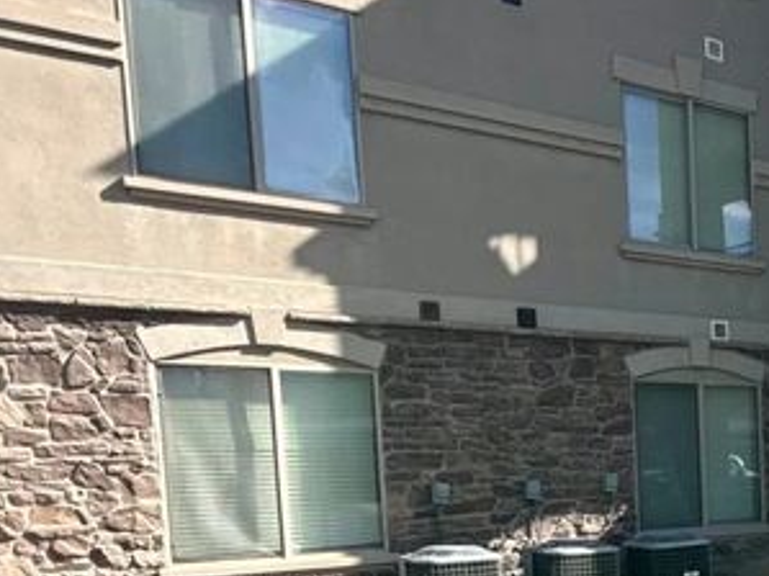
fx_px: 1066
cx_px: 926
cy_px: 553
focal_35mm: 48
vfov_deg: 28.7
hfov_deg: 32.6
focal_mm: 2.22
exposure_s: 1/1613
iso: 64
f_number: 2.2
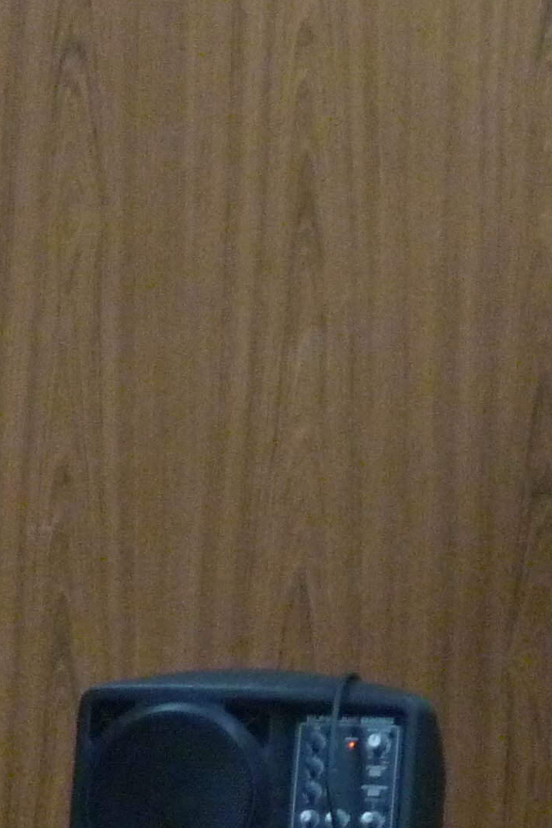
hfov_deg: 3.1
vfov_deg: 4.6
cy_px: -45
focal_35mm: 448
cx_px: 939
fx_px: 10307
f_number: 5.9
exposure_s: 1/25
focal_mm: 22.5
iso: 400
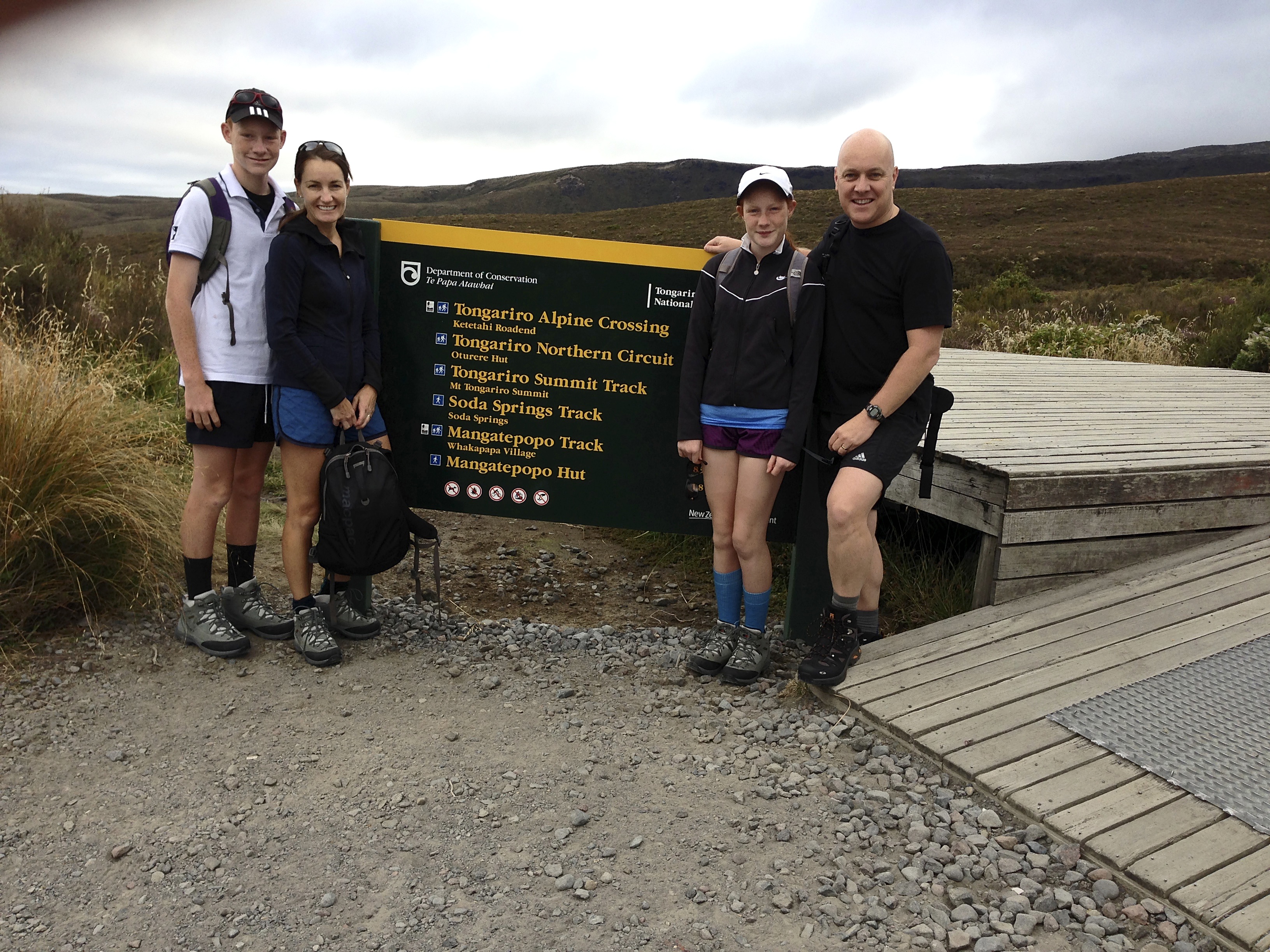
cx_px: 635
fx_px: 1211
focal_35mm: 33
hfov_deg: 55.4
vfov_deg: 42.9
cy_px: 476
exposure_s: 1/376
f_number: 2.4
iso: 50
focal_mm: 4.12
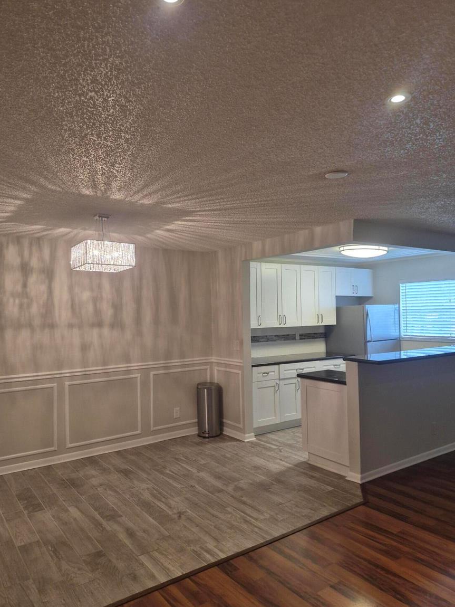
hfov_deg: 56.8
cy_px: 307
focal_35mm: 24
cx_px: 220
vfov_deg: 71.6
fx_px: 420
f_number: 1.8
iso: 125
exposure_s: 1/120
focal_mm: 5.4
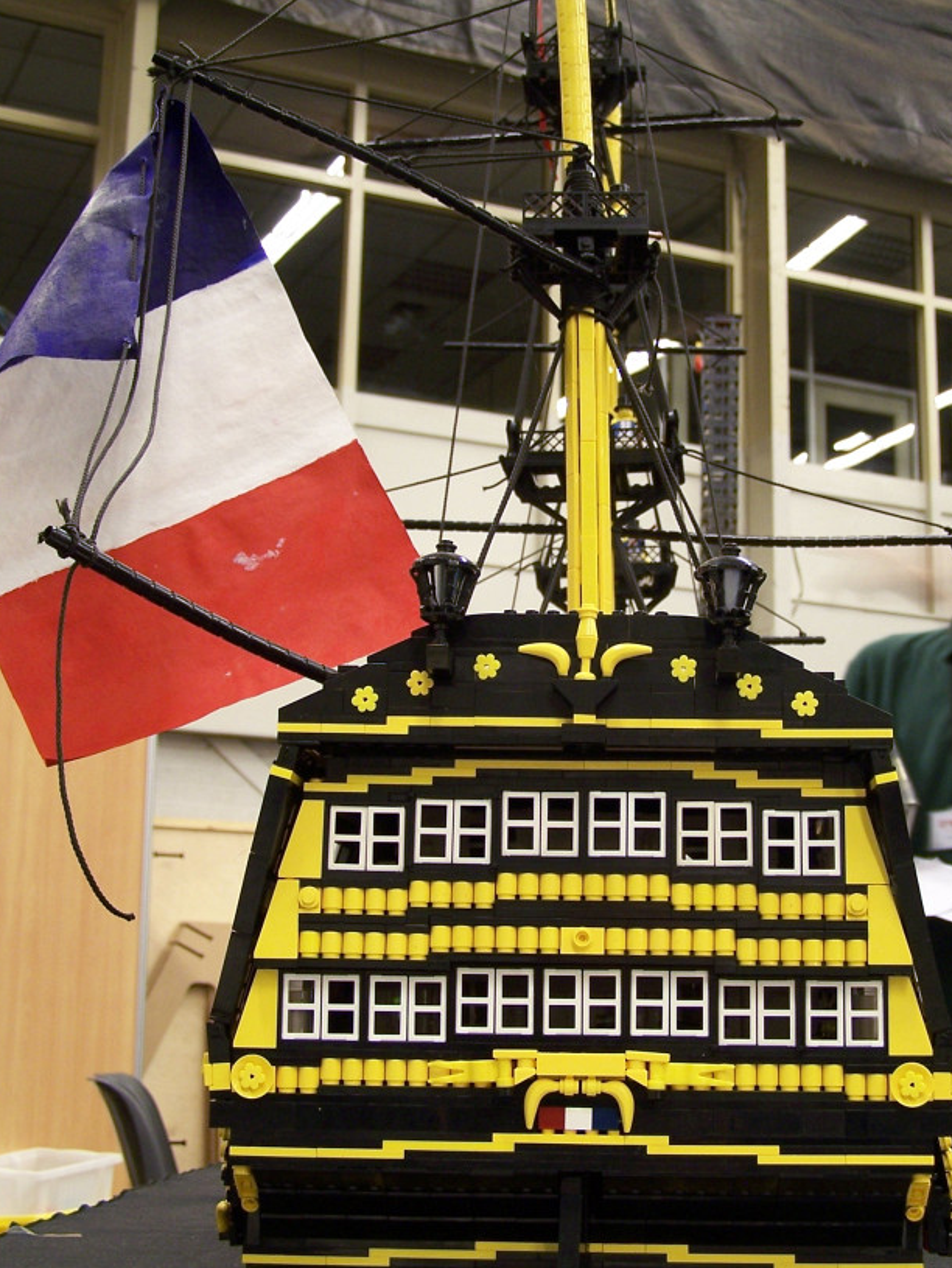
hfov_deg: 27.0
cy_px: 597
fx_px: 1979
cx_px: 562
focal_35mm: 54
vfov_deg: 35.5
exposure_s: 1/2
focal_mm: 7.1
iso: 80
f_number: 2.9
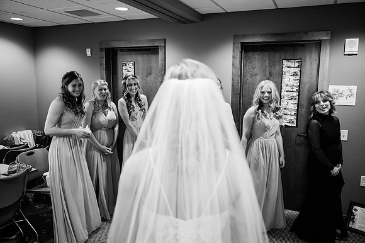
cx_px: 182
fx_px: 304
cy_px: 122
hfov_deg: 62.0
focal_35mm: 30
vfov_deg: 43.6
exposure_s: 1/200
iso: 1000
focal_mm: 30
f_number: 2.8
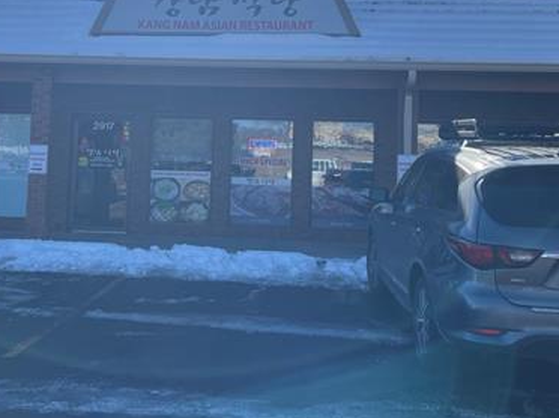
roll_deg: -1.5
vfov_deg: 33.2
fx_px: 693
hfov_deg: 43.8
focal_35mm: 43
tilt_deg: +2.9
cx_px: 246
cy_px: 136
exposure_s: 1/3448
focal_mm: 5.1
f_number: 1.6
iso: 32
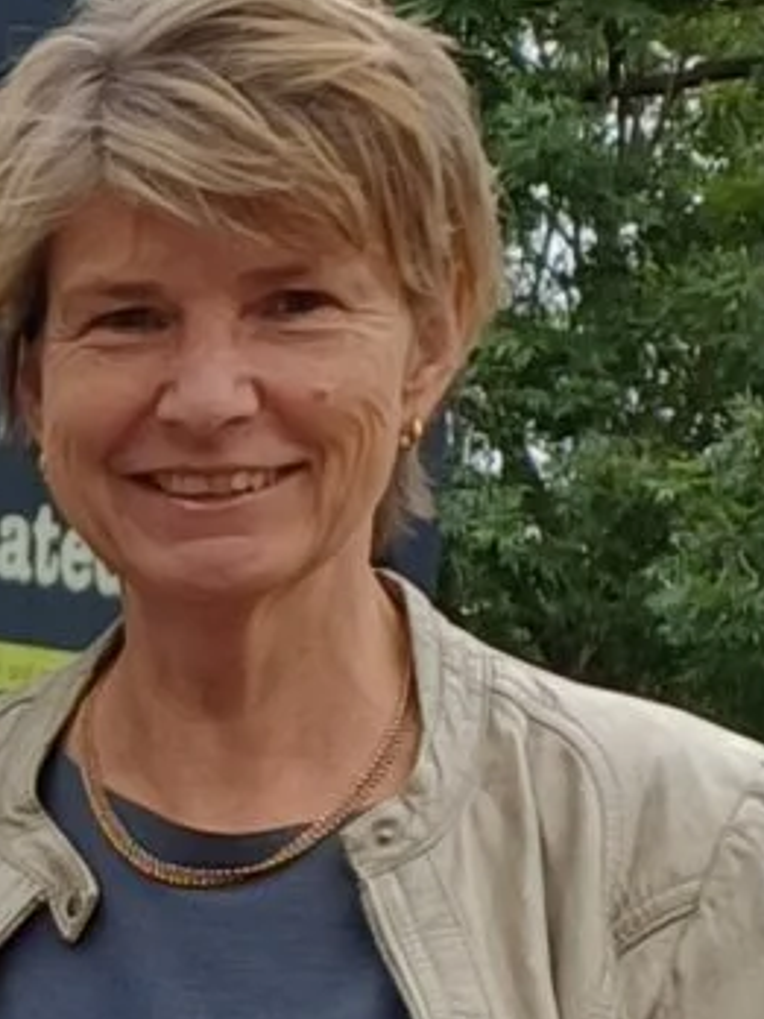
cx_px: -1385
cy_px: 1704
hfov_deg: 7.3
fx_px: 5415
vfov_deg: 10.3
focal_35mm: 184
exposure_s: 1/166
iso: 50
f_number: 1.8
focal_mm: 4.65
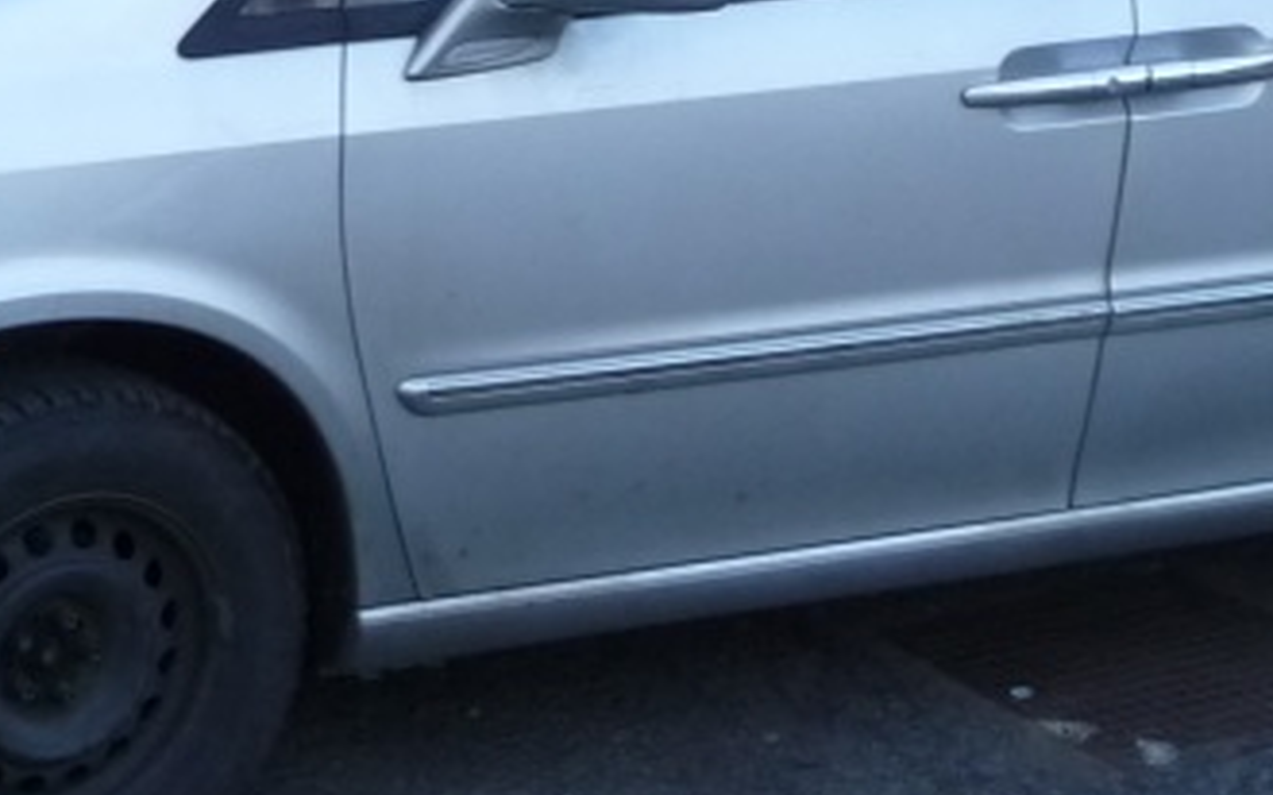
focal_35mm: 90
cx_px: 579
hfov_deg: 23.0
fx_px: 3121
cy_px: -15
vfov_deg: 14.3
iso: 200
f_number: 3.3
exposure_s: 1/80
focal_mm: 4.7
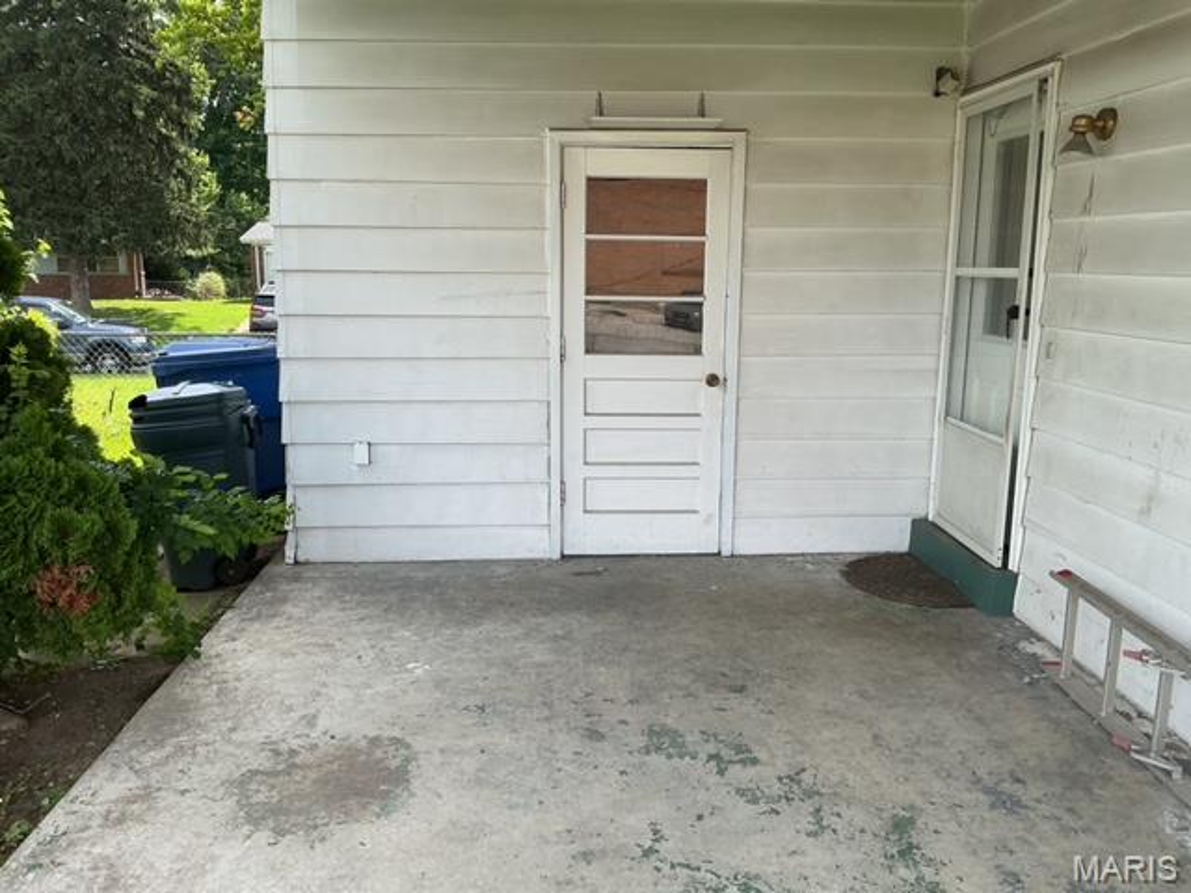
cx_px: 596
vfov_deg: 48.2
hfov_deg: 61.7
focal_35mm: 29
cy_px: 446
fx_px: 998
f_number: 1.8
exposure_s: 1/406
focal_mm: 3
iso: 25
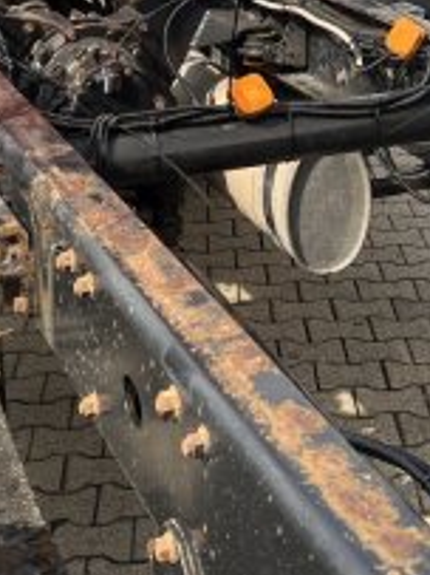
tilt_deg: -15.1
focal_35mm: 82
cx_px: 209
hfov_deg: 18.0
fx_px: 1360
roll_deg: +1.0
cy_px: 122
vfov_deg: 23.5
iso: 50
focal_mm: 5.7
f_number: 1.5
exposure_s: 1/2299
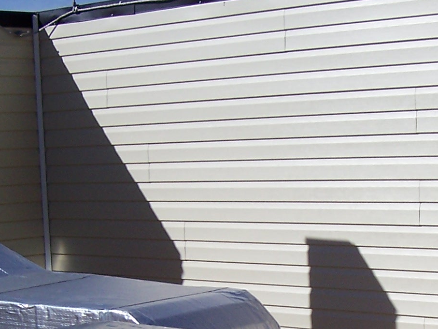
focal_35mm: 96
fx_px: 1215
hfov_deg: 20.3
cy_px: 345
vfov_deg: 15.1
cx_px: 339
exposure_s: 1/1000
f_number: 5.6
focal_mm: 5.6
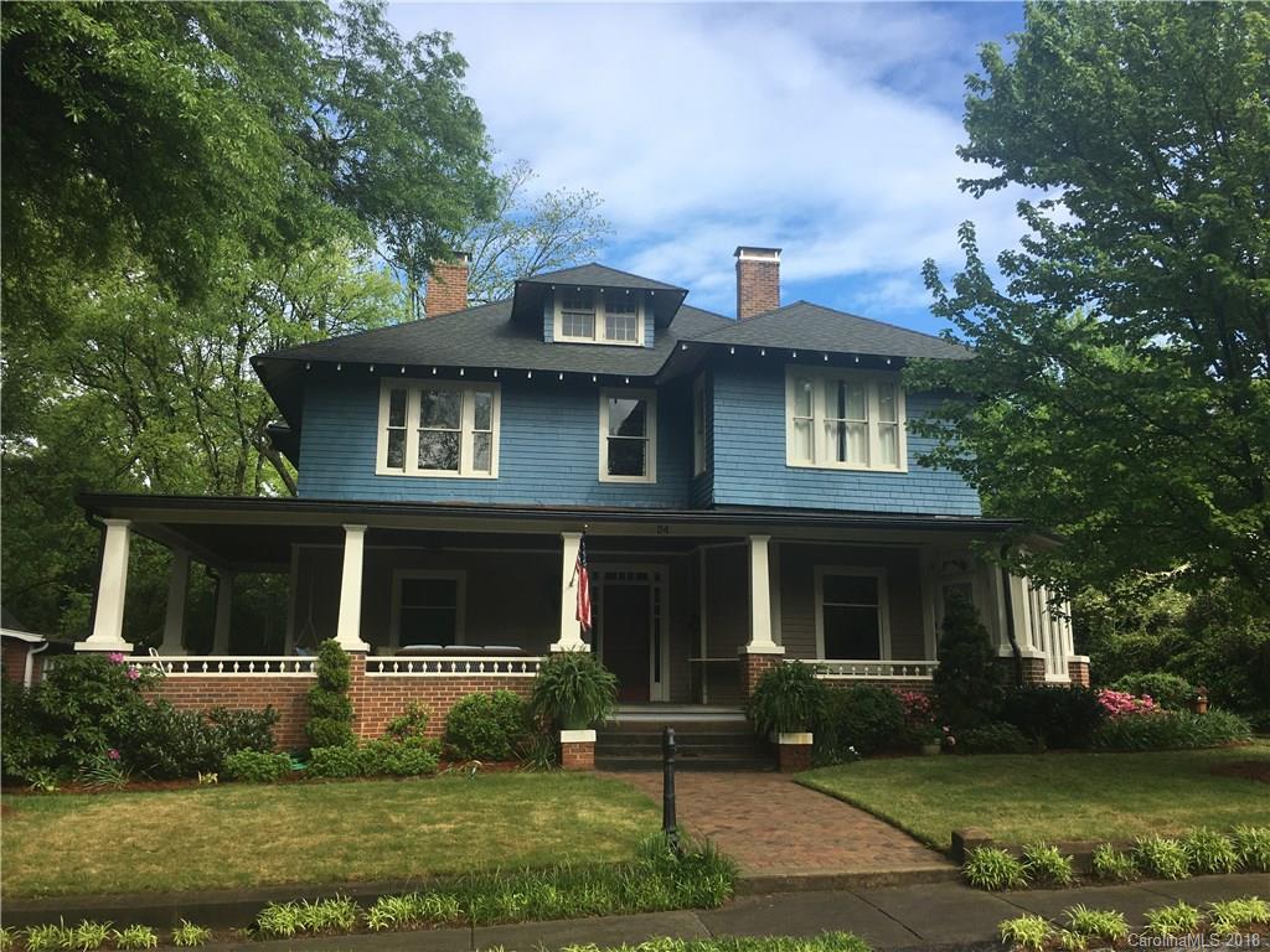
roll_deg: +1.0
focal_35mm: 29
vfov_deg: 48.2
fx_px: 1064
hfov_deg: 61.7
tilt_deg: +12.3
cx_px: 635
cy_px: 476
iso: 25
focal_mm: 4.15
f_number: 2.2
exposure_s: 1/680
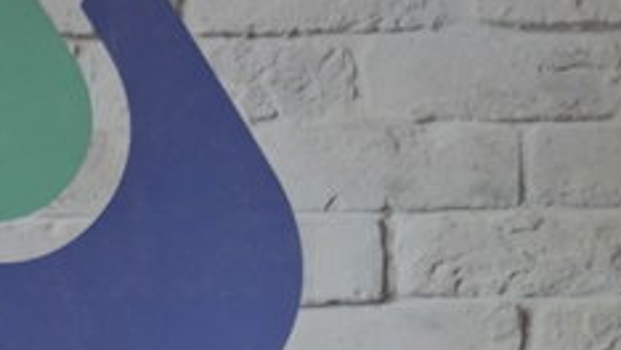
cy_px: 595
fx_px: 939
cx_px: 109
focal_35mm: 57
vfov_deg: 17.7
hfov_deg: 35.2
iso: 320
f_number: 1.8
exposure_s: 1/30
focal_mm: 5.54
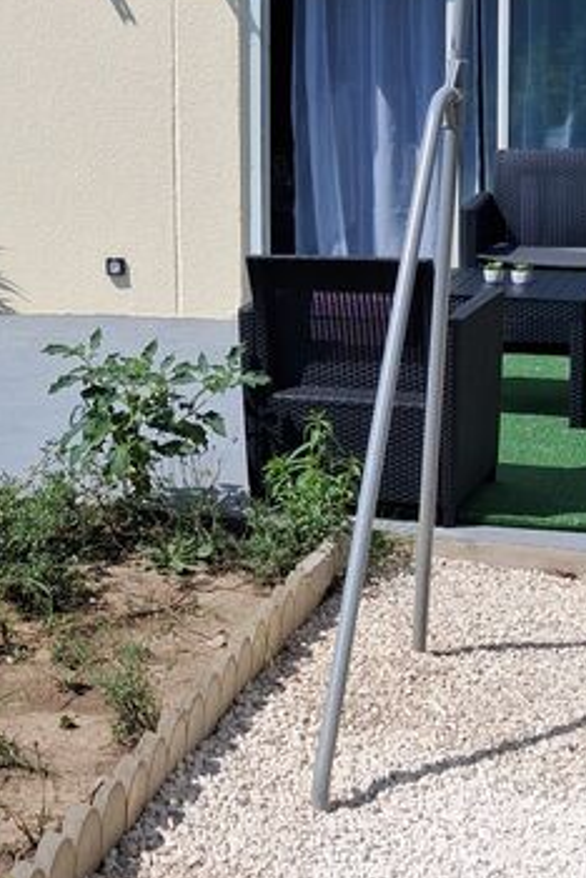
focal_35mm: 80
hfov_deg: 16.3
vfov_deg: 25.1
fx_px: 1953
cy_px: 215
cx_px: -128
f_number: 1.8
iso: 25
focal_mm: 4
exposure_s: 1/995
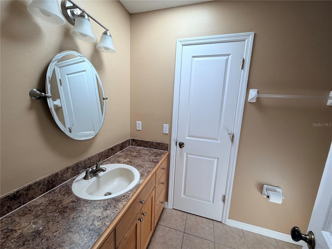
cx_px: 166
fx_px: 134
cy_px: 124
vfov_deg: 85.7
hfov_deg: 102.1
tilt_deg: -9.7
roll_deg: -3.0
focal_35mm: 14
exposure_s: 1/121
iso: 160
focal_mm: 2.22
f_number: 2.2
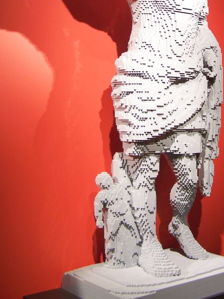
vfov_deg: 31.0
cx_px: 174
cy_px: 66
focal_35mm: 61
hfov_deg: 23.7
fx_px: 527
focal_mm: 6.3
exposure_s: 1/4
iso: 80
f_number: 2.8
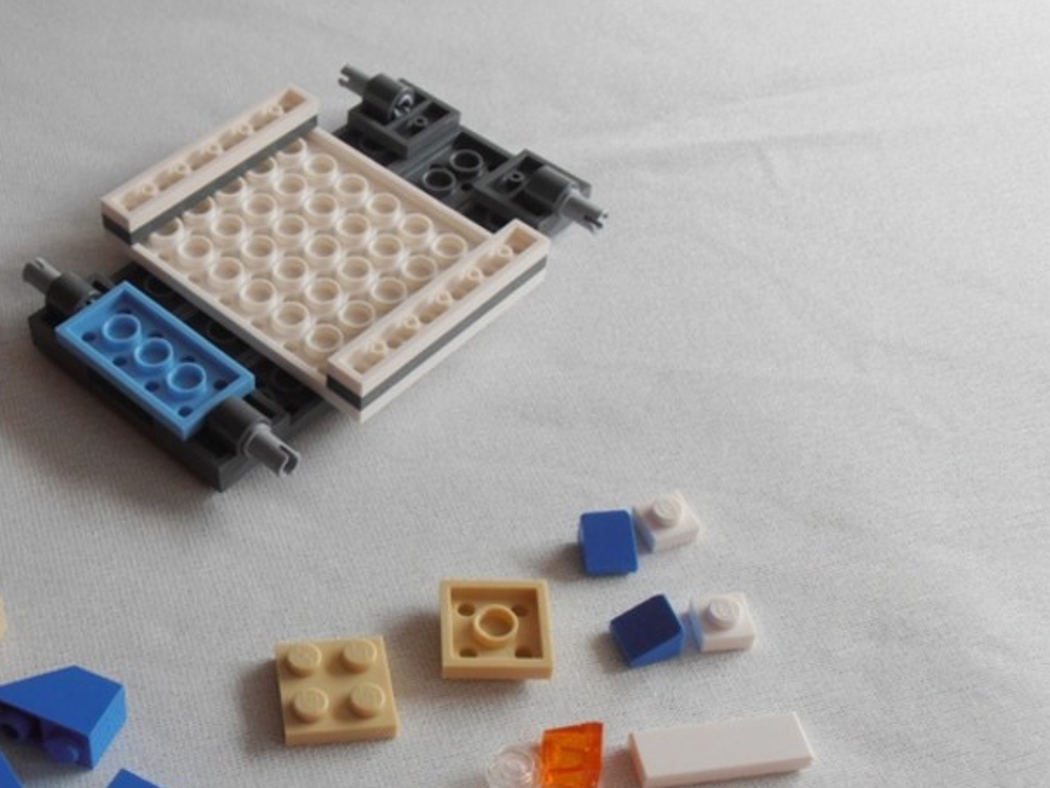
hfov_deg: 34.3
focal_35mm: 55
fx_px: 1669
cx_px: 285
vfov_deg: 26.5
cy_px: 468
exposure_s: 1/125
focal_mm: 6.61
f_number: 3.9
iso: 80
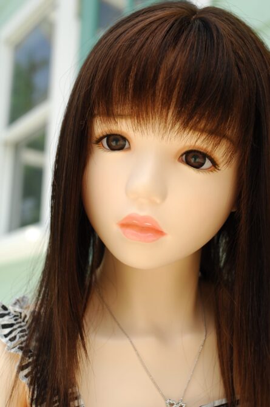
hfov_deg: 25.7
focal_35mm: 52
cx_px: 135
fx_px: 592
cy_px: 204
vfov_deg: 37.9
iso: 100
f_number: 4
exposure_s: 1/400
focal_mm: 35
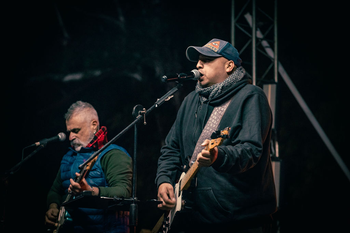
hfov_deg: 18.6
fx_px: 1070
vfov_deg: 12.5
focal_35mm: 110
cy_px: 116
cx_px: 175
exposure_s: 1/200
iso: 2000
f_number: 4.5
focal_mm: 110
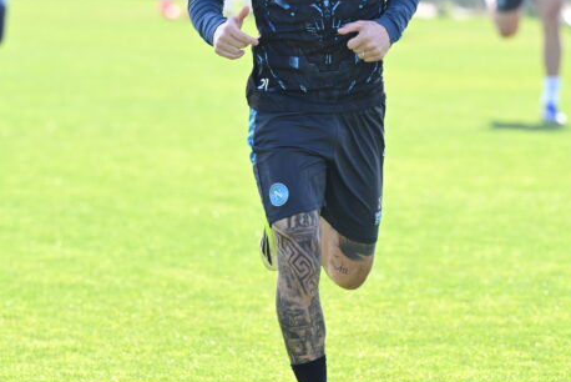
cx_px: 319
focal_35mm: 447
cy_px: 83
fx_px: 7094
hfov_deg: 4.6
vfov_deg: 3.1
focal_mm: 200
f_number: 4
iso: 500
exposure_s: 1/1250
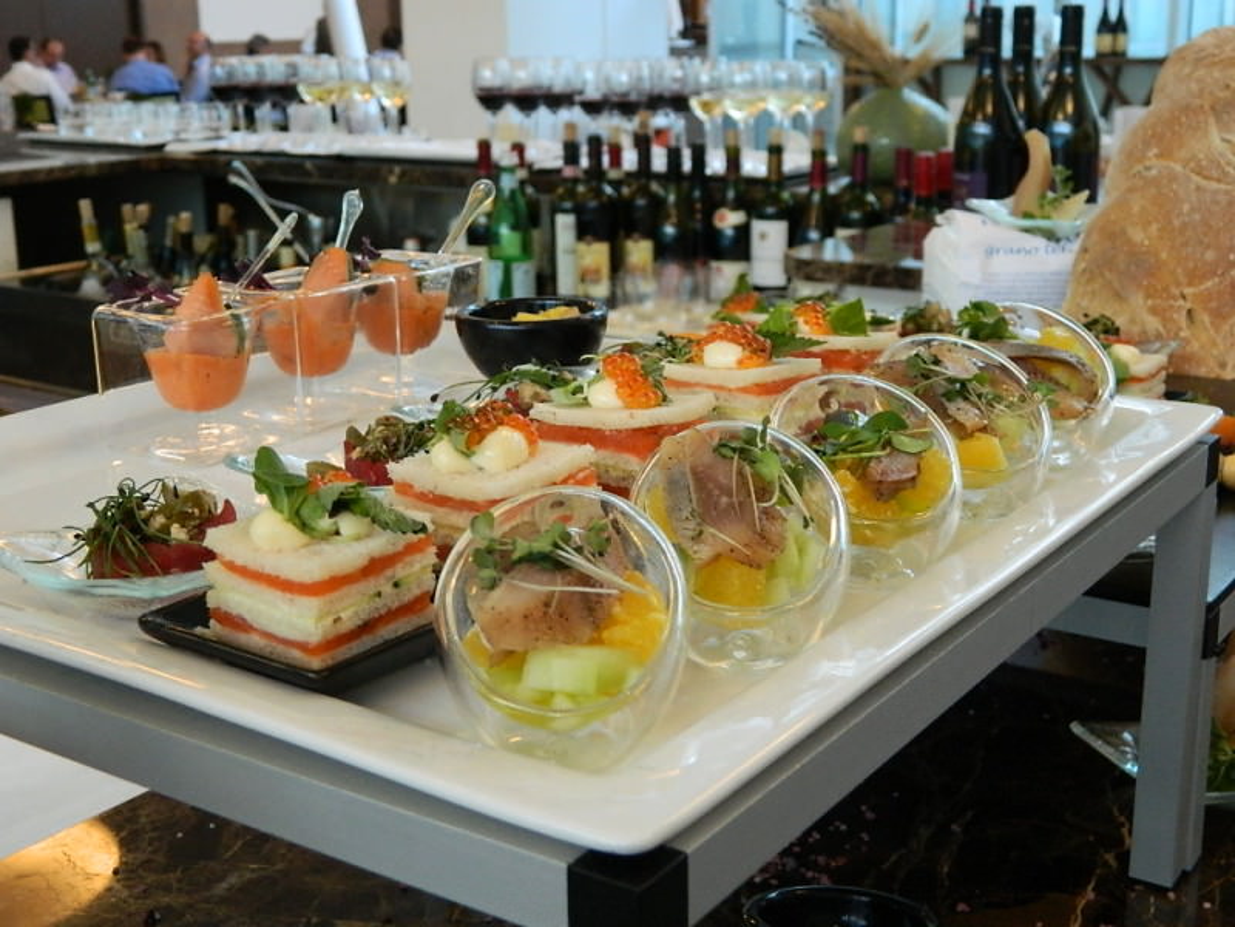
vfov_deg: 30.9
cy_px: 464
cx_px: 618
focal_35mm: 47
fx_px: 1677
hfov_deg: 40.4
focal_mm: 8.4
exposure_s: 1/25
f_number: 3.6
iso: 400
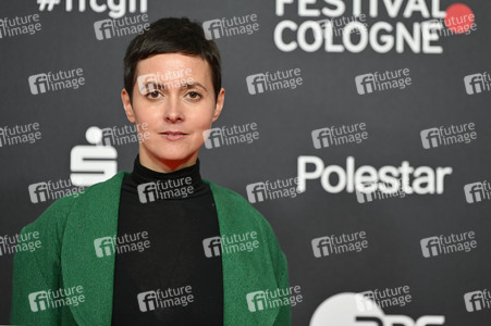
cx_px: 246
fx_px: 1976
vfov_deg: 9.4
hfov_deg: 14.2
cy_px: 163
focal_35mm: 145
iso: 800
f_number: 2.8
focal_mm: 145
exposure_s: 1/400
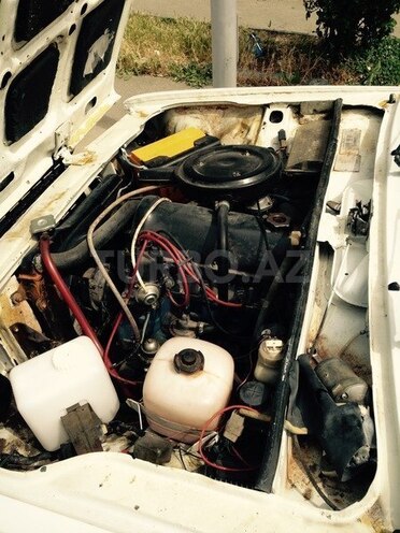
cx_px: 200
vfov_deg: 55.4
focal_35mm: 33
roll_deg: +3.8
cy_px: 266
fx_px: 508
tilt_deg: -42.9
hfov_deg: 42.9
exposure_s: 1/1122
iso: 50
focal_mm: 4.12
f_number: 2.4
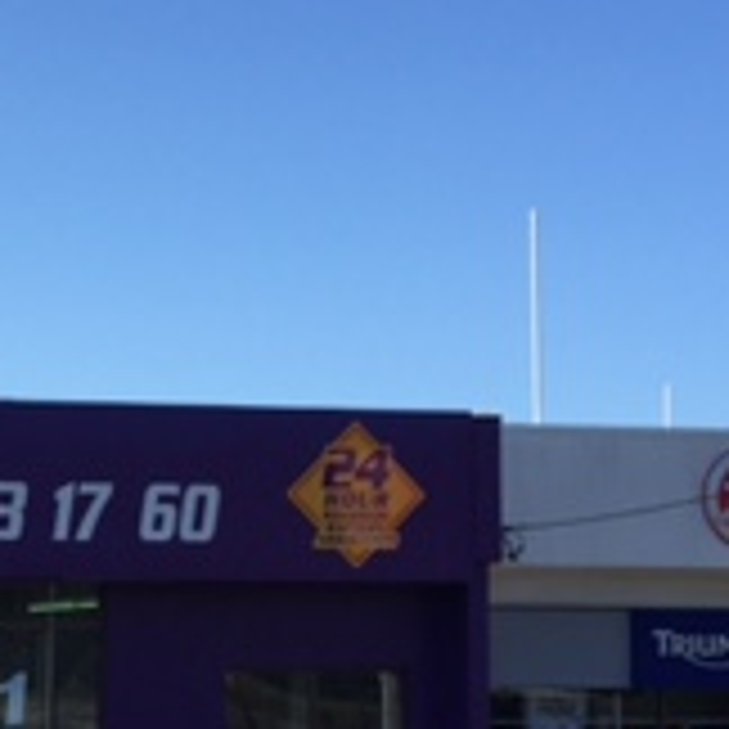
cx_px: -108
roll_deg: +1.4
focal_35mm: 101
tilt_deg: +3.6
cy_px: 567
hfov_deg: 16.6
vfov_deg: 17.1
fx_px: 2406
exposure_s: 1/1412
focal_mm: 4.15
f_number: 2.2
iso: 32
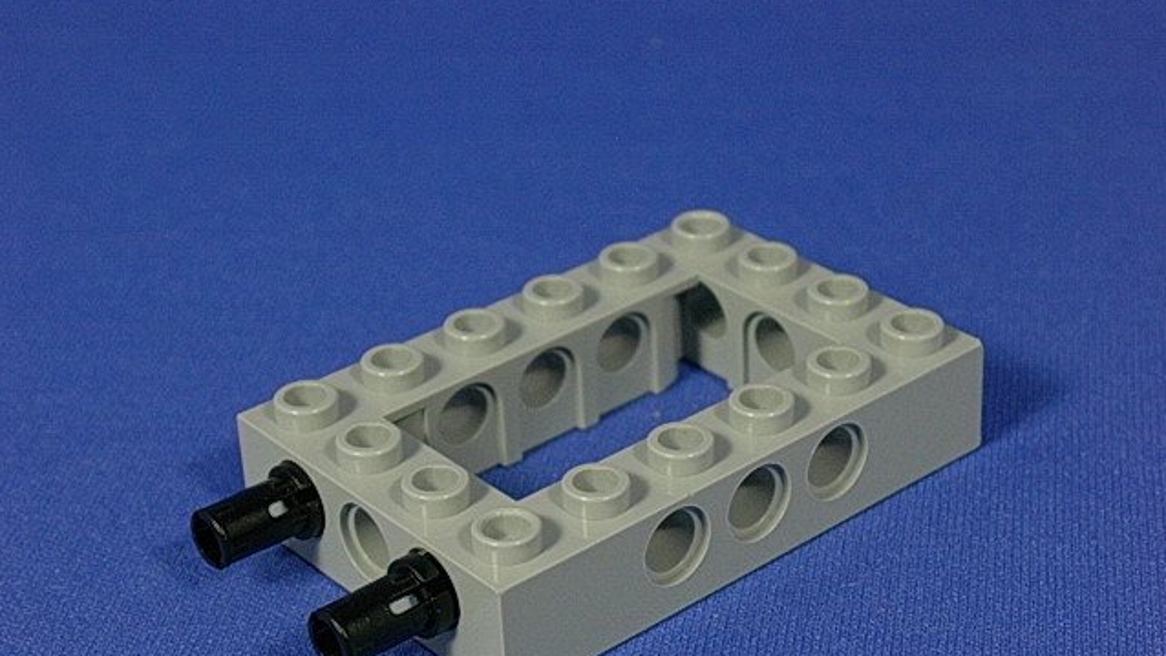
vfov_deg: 14.7
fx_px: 2535
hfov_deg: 25.9
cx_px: 583
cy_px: 429
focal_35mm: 82
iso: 70
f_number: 3.8
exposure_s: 1/15.5
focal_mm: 11.3
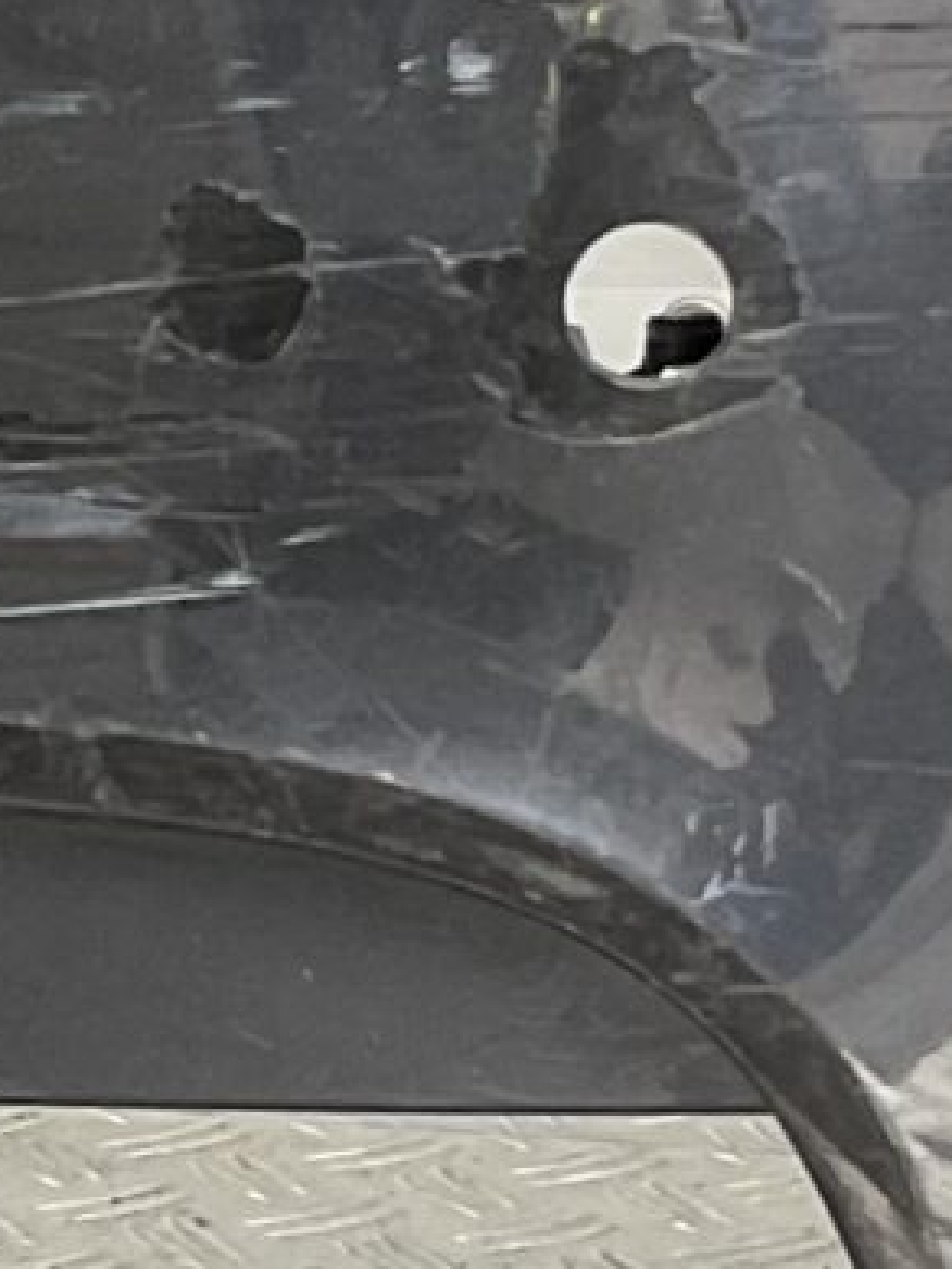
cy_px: 512
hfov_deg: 7.6
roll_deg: +3.8
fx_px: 7000
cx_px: -466
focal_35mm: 191
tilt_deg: -13.2
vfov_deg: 10.3
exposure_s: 1/120
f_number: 1.8
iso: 20
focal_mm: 3
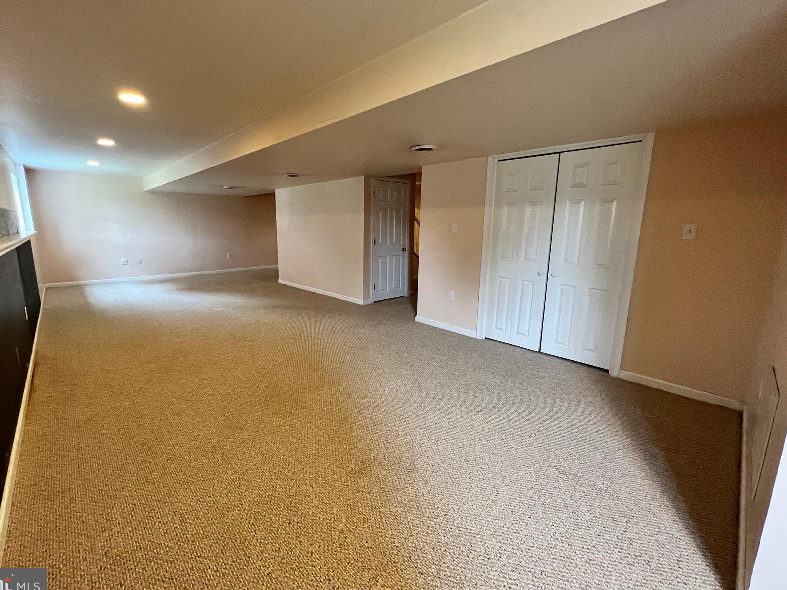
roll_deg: -0.4
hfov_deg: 101.9
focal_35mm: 14
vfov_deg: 85.6
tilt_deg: -10.4
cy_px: 284
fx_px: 318
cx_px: 367
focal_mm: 1.57
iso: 640
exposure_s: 1/60
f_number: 1.8
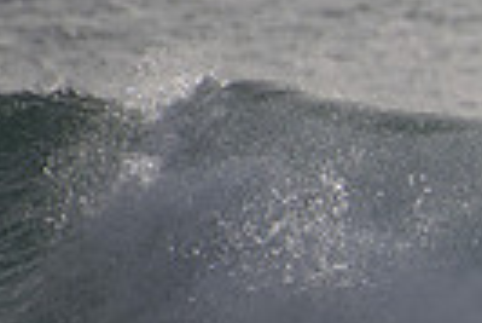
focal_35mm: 2672
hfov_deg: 0.8
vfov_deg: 0.5
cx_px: 987
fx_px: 35814
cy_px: 262
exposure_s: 1/2000
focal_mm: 500
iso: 90
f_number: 5.6
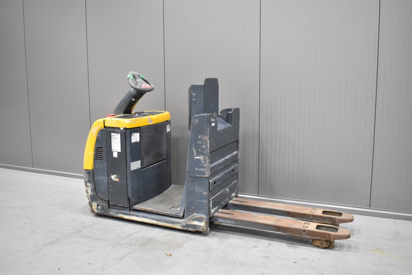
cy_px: 138
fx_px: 378
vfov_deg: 40.0
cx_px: 206
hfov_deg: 57.2
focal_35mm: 33
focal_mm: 22
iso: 1600
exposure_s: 1/50
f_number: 4
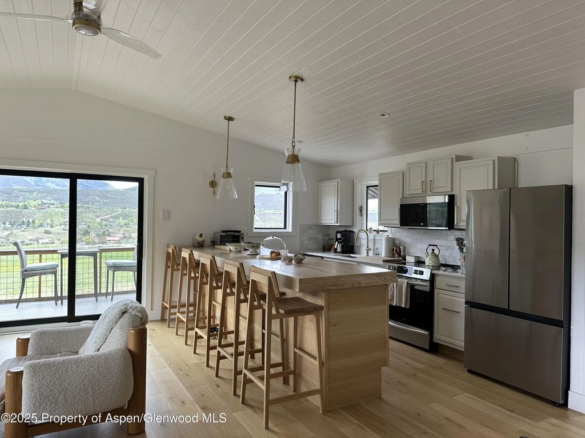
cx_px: 292
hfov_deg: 71.6
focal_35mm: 24
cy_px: 219
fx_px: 406
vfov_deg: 56.8
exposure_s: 1/121
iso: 80
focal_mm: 6.86
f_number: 1.78
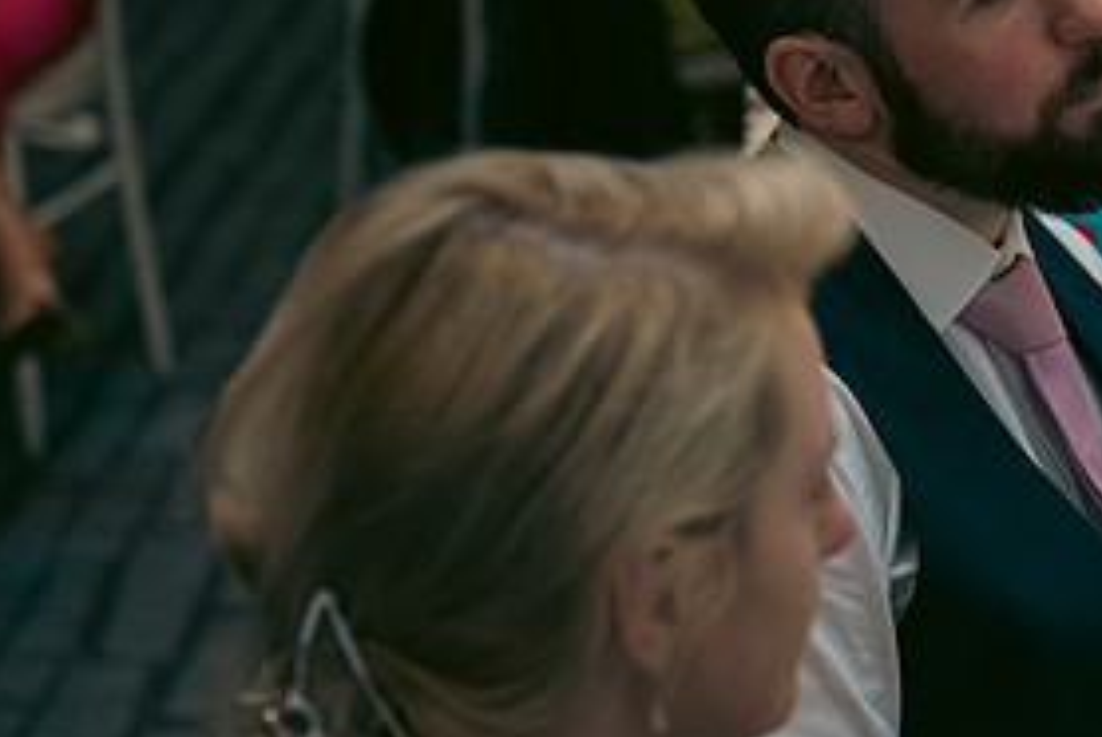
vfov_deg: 9.4
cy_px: 125
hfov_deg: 13.9
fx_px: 4474
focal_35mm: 146
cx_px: 999
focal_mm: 70
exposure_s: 1/160
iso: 2000
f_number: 3.5
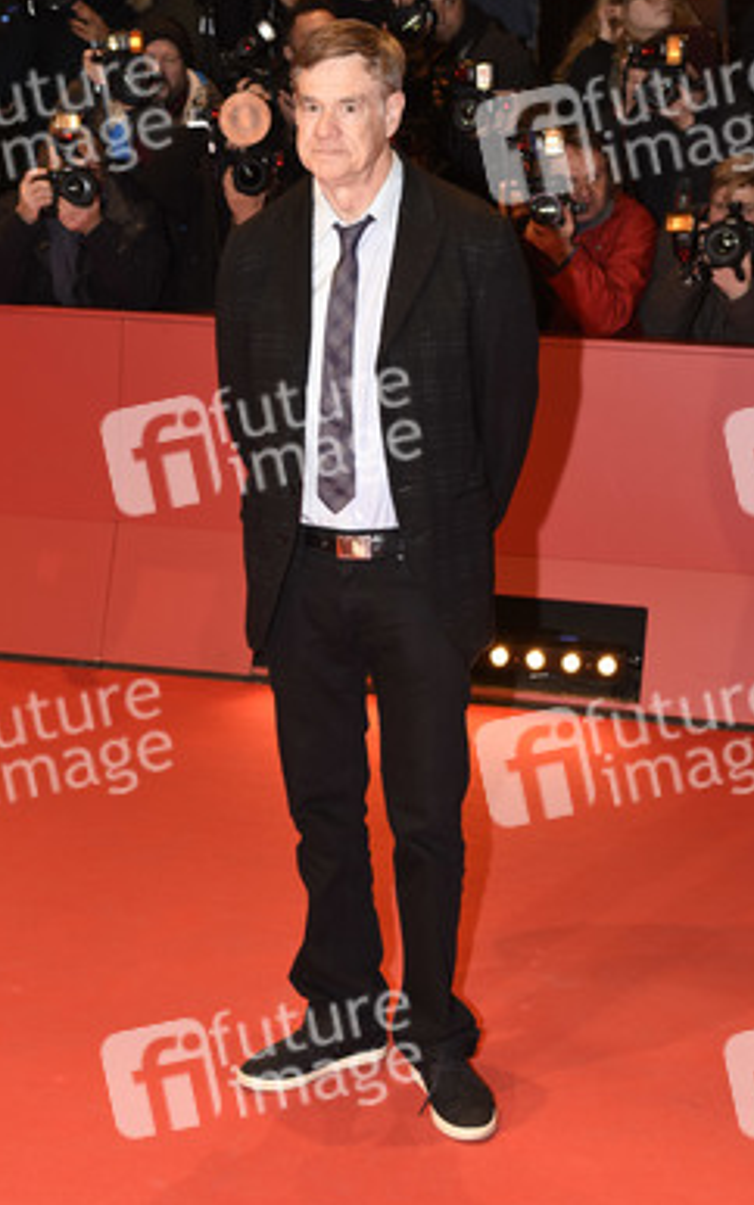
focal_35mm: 60
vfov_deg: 34.0
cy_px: 598
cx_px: 352
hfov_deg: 21.6
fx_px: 1972
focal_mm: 38
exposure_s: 1/160
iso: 640
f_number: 5
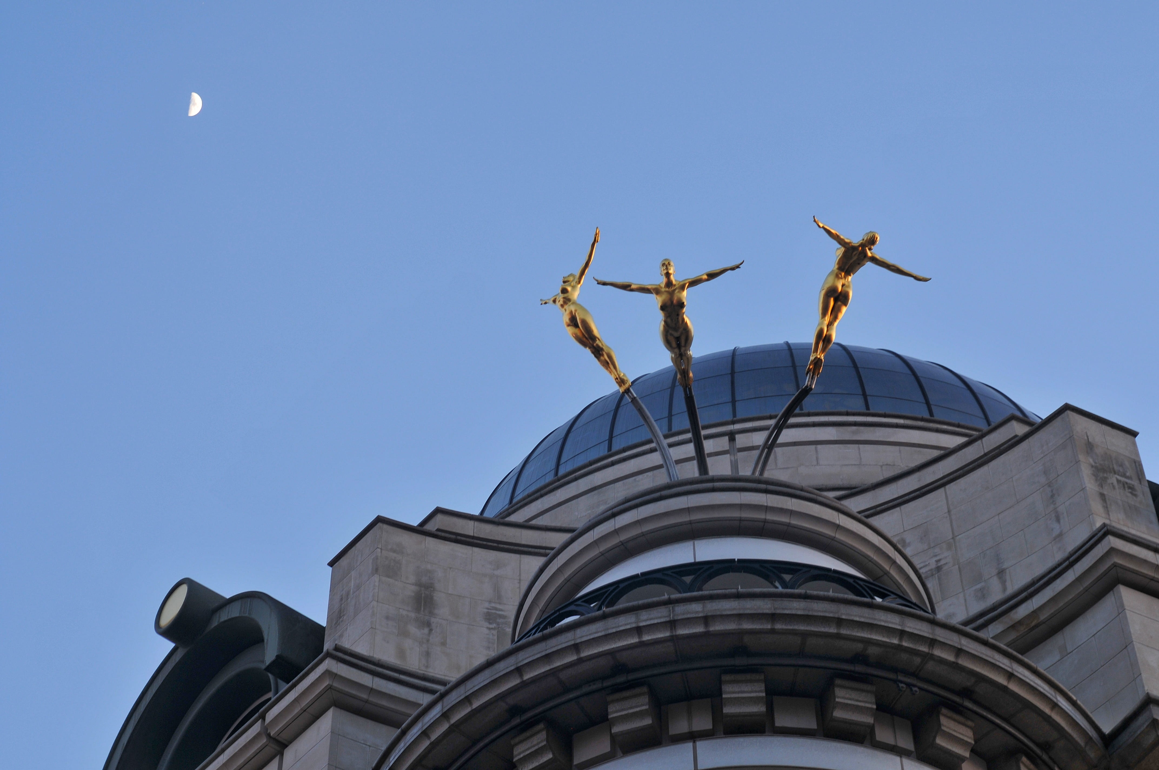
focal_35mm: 105
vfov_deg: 13.0
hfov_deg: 19.5
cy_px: 385
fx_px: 3376
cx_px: 580
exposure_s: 1/80
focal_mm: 70
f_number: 4
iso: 200
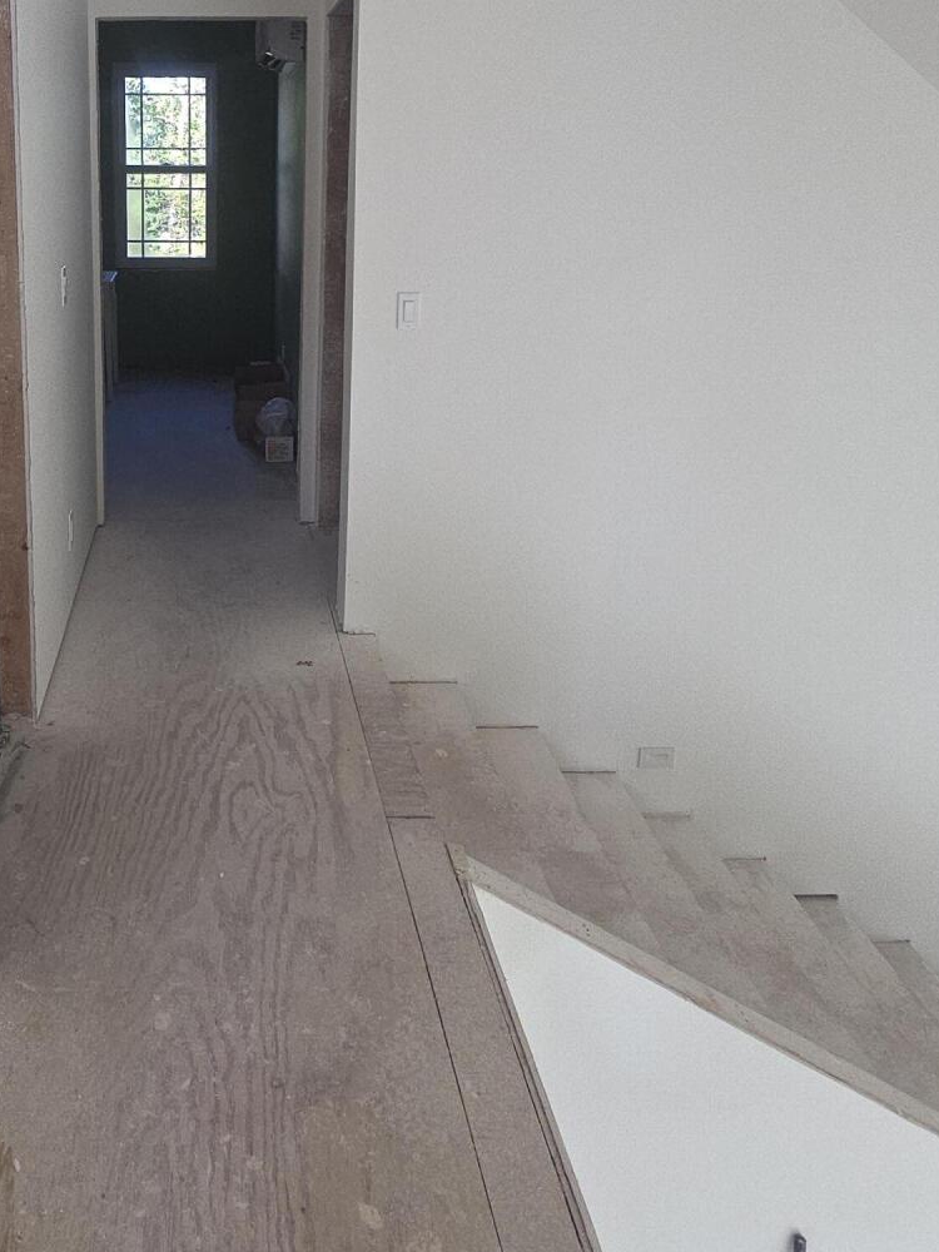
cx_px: 233
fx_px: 940
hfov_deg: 50.8
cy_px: 341
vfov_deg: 64.0
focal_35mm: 26
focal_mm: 2.2
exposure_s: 1/120
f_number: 2.2
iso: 64
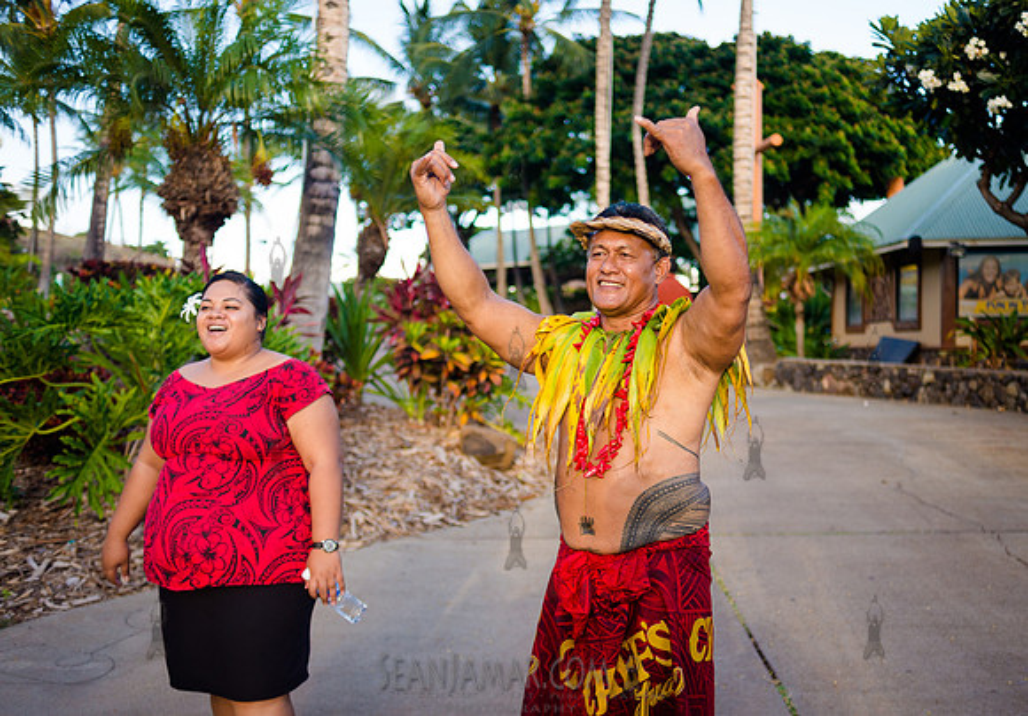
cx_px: 609
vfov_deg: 33.6
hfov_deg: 46.7
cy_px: 406
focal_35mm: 41
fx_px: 1183
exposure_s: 1/1600
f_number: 2.5
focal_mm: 35
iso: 400
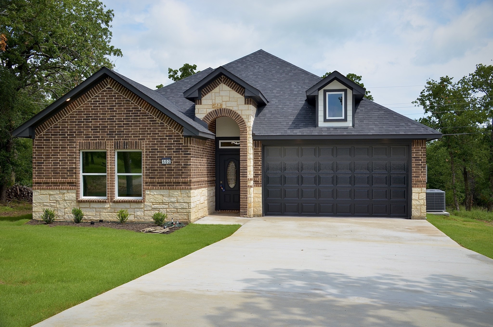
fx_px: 533
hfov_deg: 49.6
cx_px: 246
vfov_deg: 34.1
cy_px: 164
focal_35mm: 39
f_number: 10
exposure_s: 1/400
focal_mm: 26
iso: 160
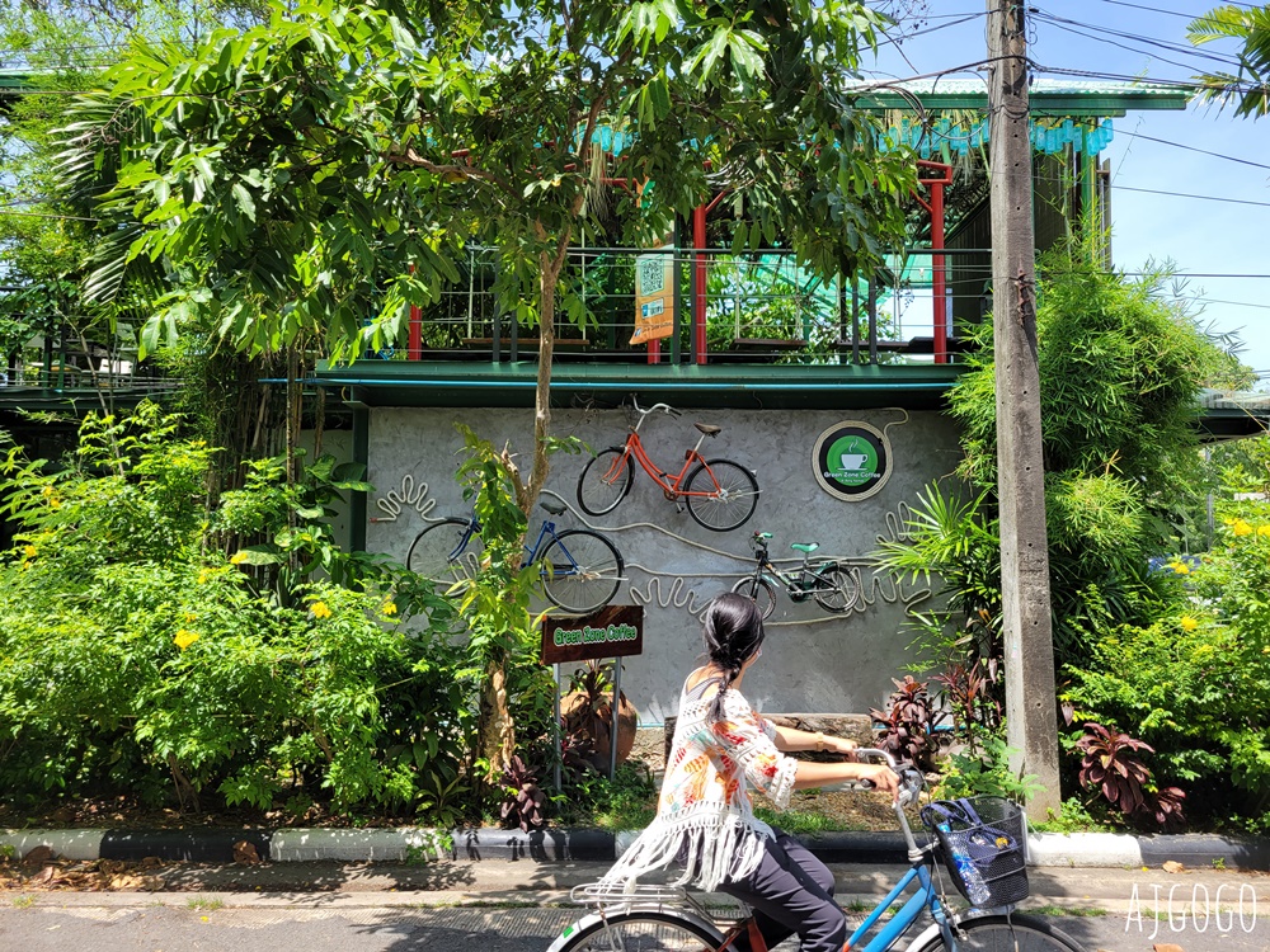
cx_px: 635
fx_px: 954
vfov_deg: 53.1
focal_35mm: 26
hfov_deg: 67.3
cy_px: 476
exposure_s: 1/864
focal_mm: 5.4
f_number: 1.8
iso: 40
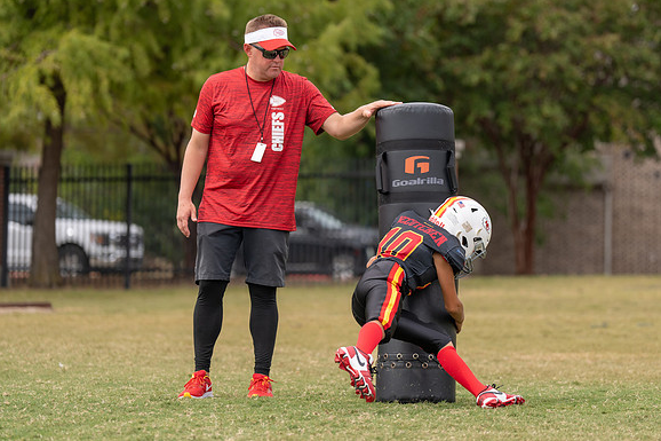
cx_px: 339
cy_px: 193
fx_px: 2790
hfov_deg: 13.5
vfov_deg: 9.0
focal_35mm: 152
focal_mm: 129
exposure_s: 1/1600
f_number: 2.8
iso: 100
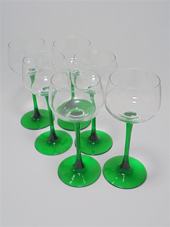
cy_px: 114
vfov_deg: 49.0
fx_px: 249
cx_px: 85
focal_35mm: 38
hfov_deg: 37.7
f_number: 4.2
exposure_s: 1/60
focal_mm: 6.9
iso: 100
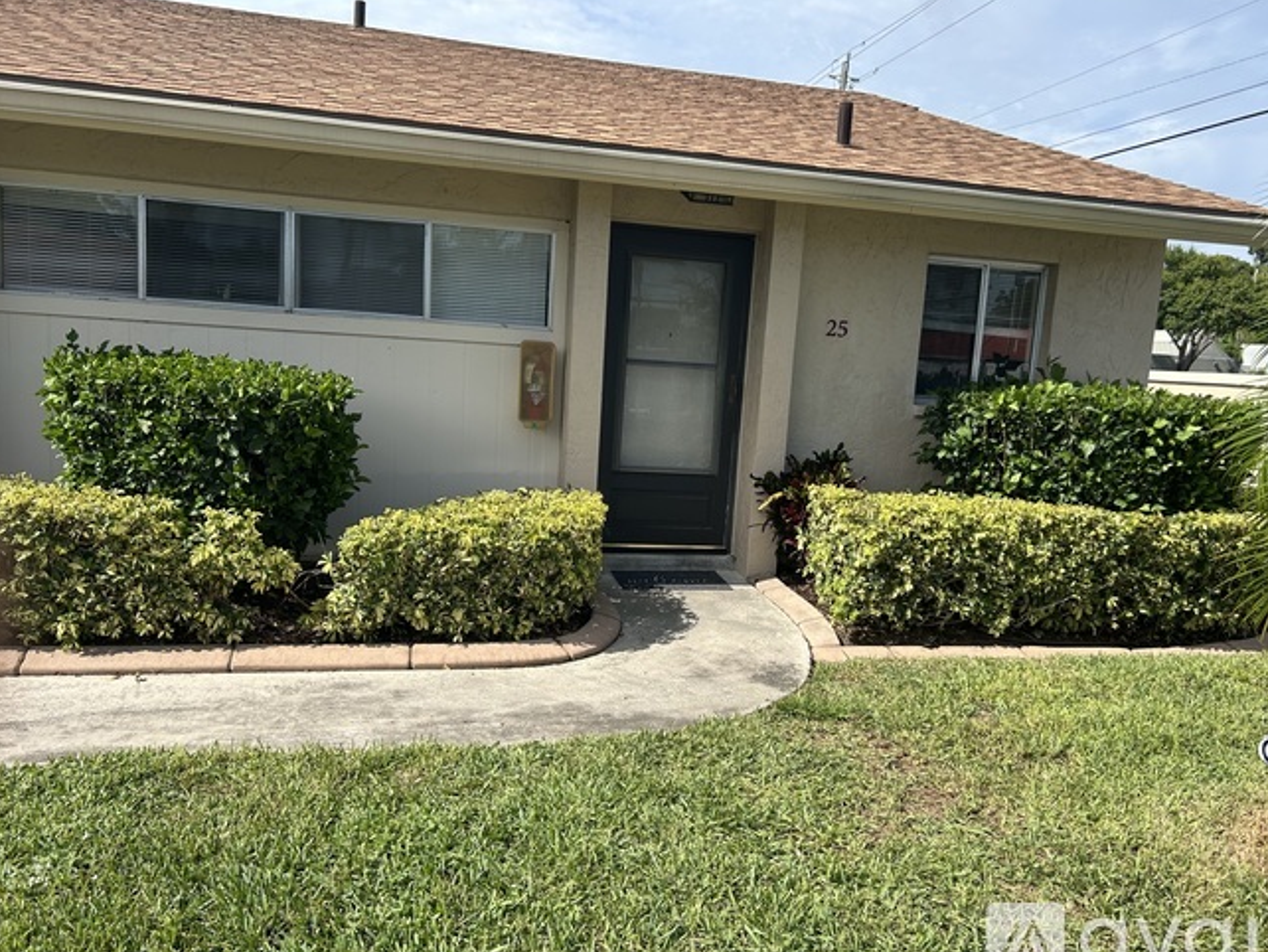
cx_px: 647
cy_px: 488
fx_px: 989
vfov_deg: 51.4
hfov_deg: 65.3
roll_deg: -3.7
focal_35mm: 27
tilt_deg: -6.5
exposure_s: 1/2841
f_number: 1.5
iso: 50
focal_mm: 5.7
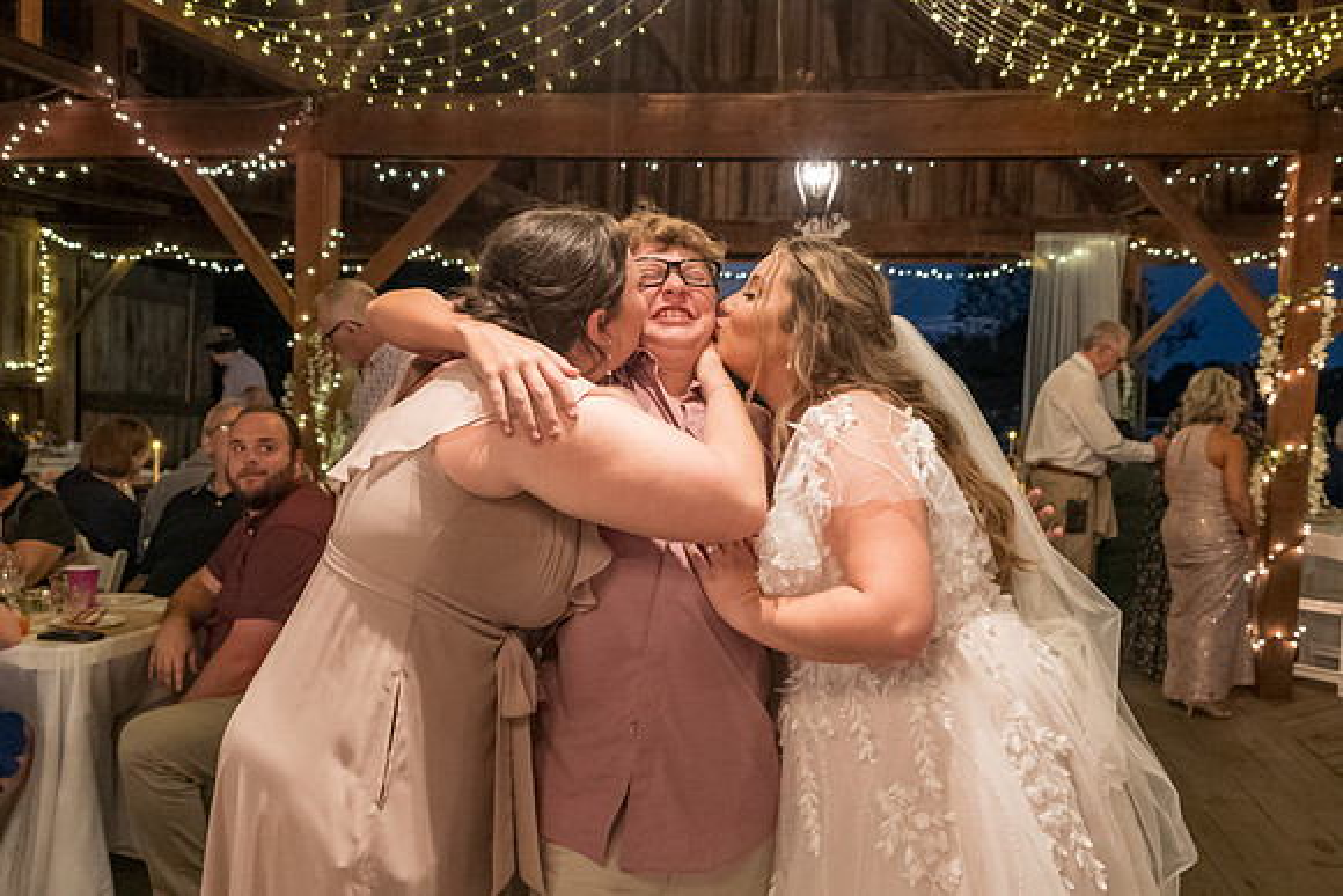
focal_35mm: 34
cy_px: 448
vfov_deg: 38.6
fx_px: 1280
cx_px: 672
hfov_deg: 55.4
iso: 6400
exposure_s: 1/50
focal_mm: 32
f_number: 6.3
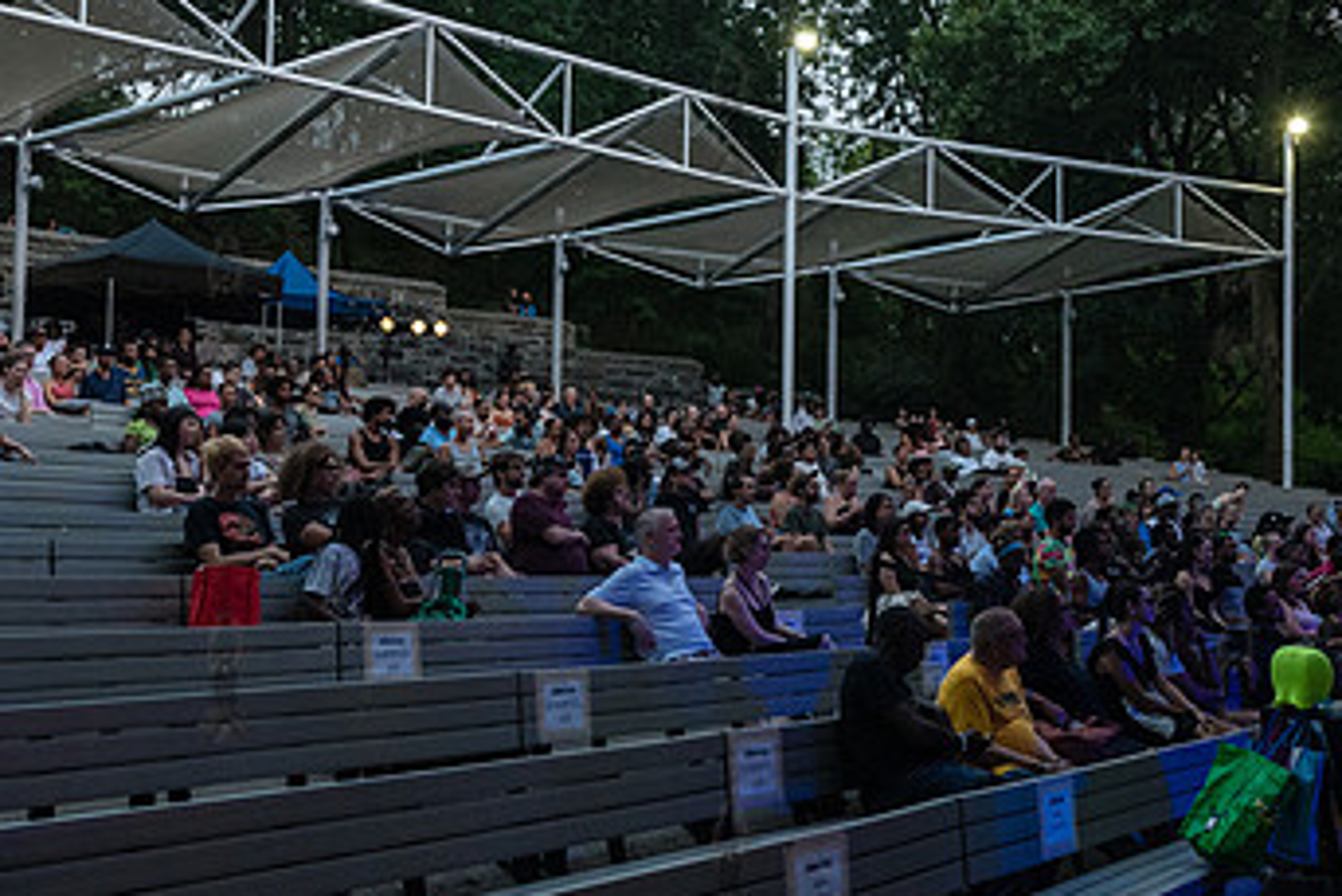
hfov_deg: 40.3
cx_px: 728
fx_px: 1827
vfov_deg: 27.5
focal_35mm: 49
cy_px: 483
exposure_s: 1/250
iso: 4000
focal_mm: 29
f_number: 3.5
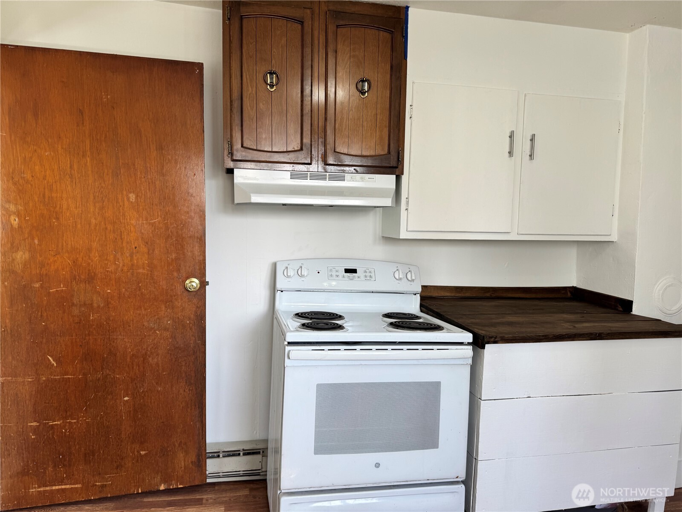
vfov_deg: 56.8
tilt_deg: -4.5
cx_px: 341
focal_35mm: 24
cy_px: 256
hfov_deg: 71.6
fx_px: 473
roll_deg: -0.5
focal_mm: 6.76
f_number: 1.78
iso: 64
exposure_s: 1/120
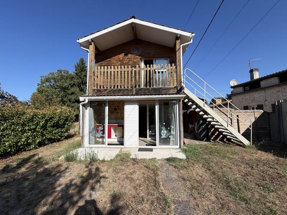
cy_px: 108
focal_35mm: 14
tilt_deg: +6.0
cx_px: 144
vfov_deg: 85.7
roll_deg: +1.1
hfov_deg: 102.1
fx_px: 116
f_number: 2.2
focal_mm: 2.22
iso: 20
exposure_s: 1/799
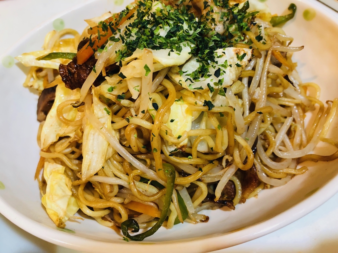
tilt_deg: -57.9
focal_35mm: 28
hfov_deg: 63.4
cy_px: 126
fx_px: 273
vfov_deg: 49.7
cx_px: 169
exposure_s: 1/17
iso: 80
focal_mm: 3.99
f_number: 1.8
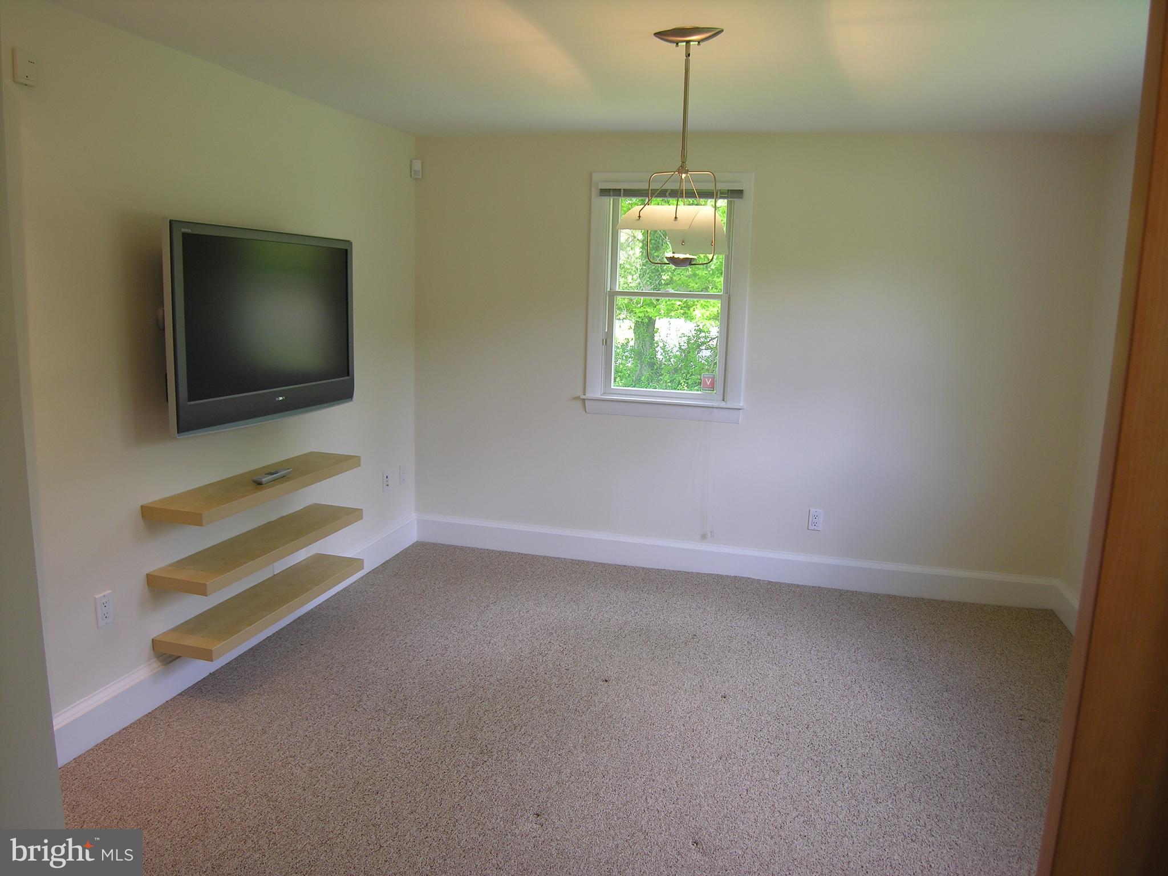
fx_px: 810
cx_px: 584
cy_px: 438
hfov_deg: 71.6
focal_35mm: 24
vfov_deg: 56.8
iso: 50
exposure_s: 1/35.7
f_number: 2.9
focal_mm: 6.1
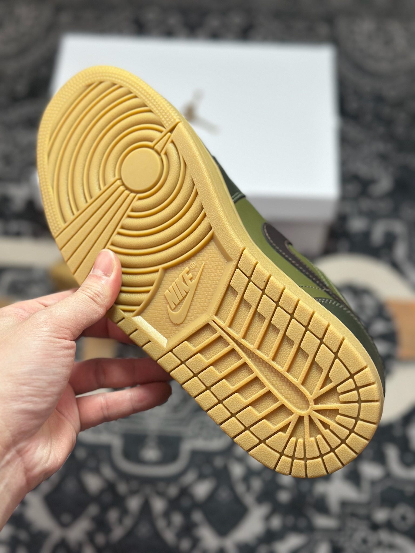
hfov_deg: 30.3
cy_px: 276
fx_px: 767
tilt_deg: -59.0
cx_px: 208
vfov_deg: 39.7
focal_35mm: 48
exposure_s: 1/903
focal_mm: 6.86
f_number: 1.78
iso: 80
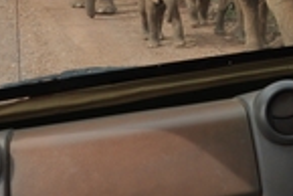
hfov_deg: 17.7
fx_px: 864
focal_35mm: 106
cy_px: -68
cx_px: 412
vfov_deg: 12.5
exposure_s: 1/200
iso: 100
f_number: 5.6
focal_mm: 8.8
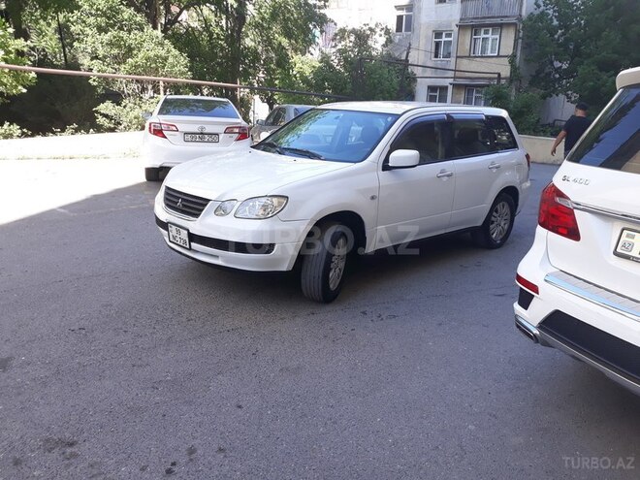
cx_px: 320
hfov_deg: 65.3
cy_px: 240
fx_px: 499
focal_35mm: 27
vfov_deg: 51.4
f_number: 1.7
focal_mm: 3.71
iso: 40
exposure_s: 1/308
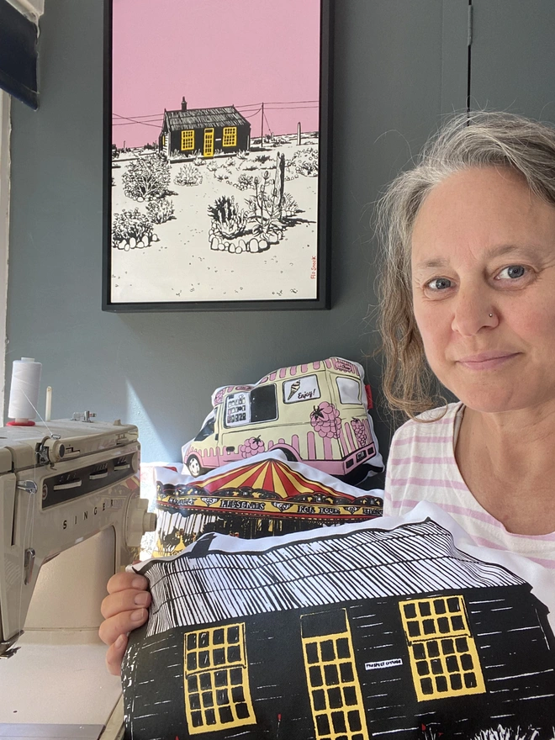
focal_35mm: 30
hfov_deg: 46.8
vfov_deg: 60.0
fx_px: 641
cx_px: 278
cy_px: 370
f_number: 2.2
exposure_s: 1/120
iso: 80
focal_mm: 2.71
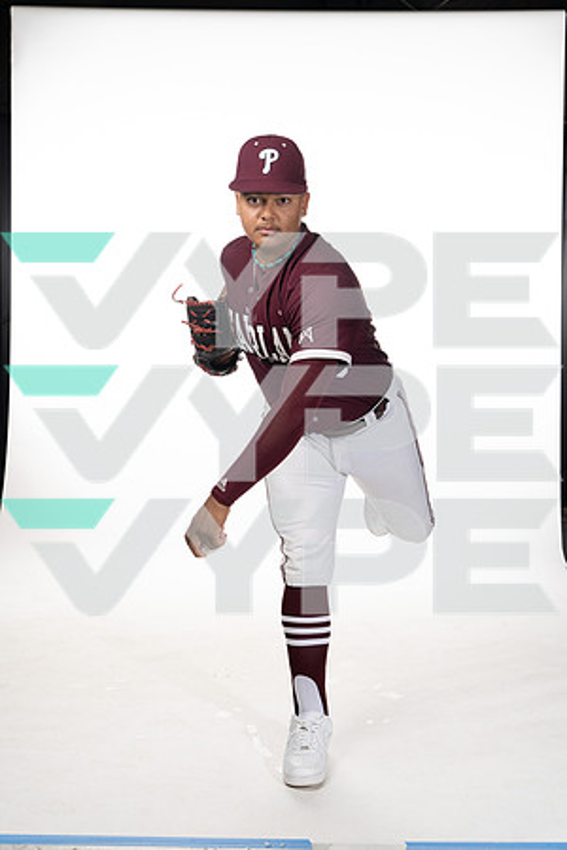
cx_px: 284
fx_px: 1158
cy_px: 425
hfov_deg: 27.5
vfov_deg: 40.3
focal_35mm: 49
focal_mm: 49
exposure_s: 1/250
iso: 400
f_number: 6.3
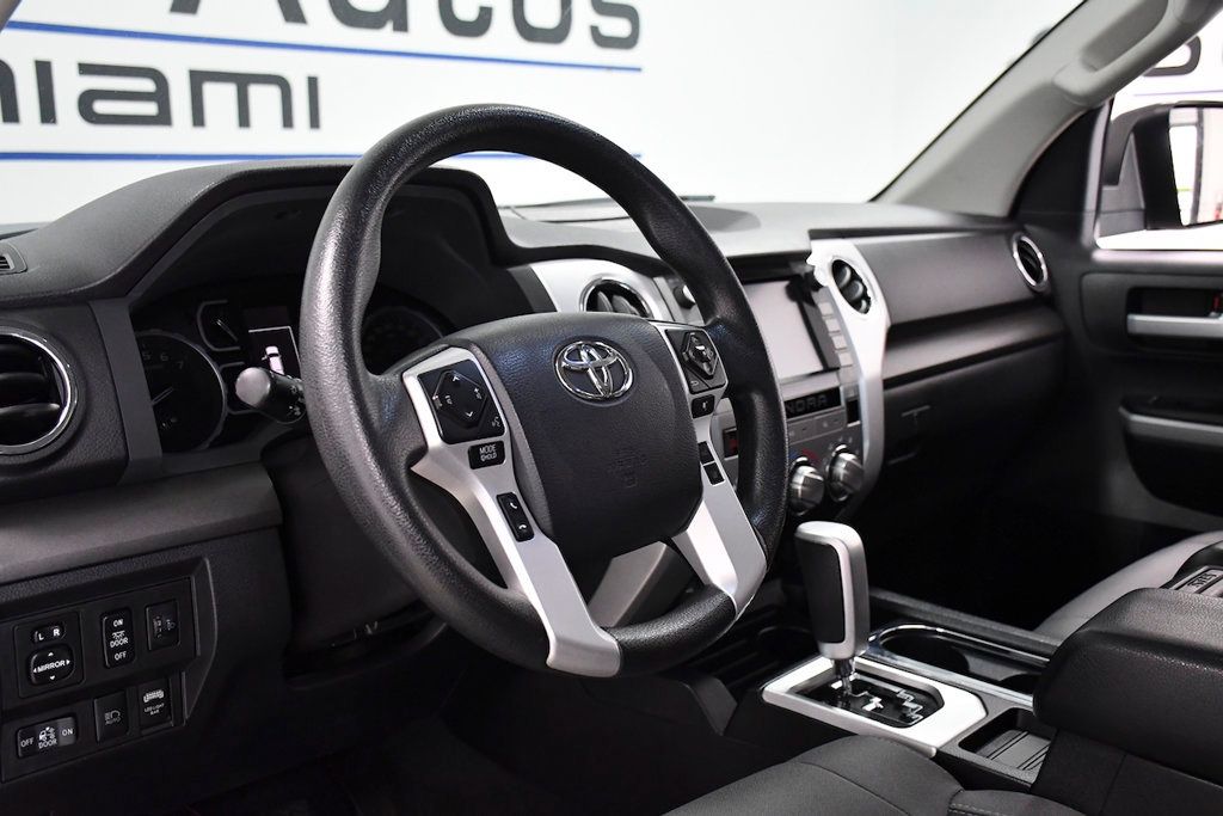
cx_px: 612
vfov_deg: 36.9
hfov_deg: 53.1
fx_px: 1223
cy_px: 408
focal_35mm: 36
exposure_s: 1/320
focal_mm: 24
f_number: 3.8
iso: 2500
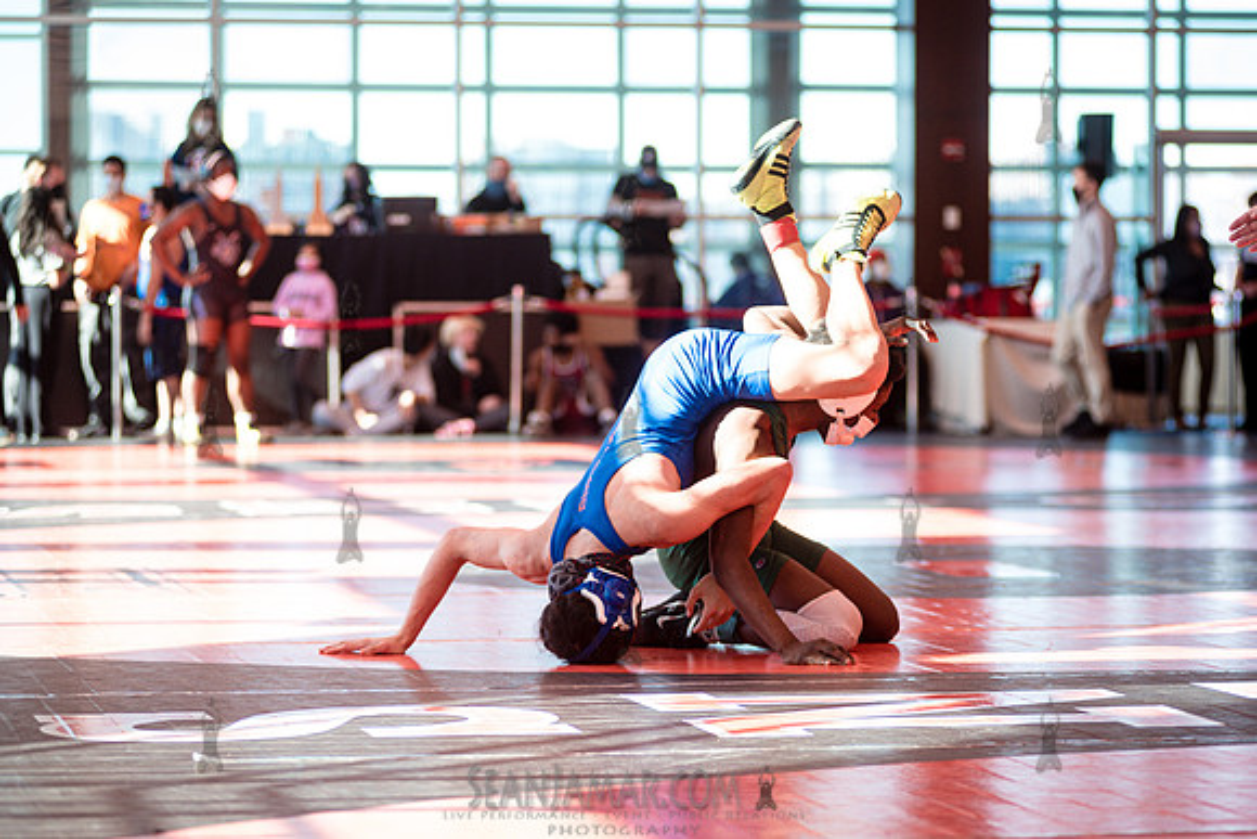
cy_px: 434
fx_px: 4798
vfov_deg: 10.0
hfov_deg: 14.9
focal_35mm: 137
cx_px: 680
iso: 400
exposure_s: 1/400
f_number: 3.5
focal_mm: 125
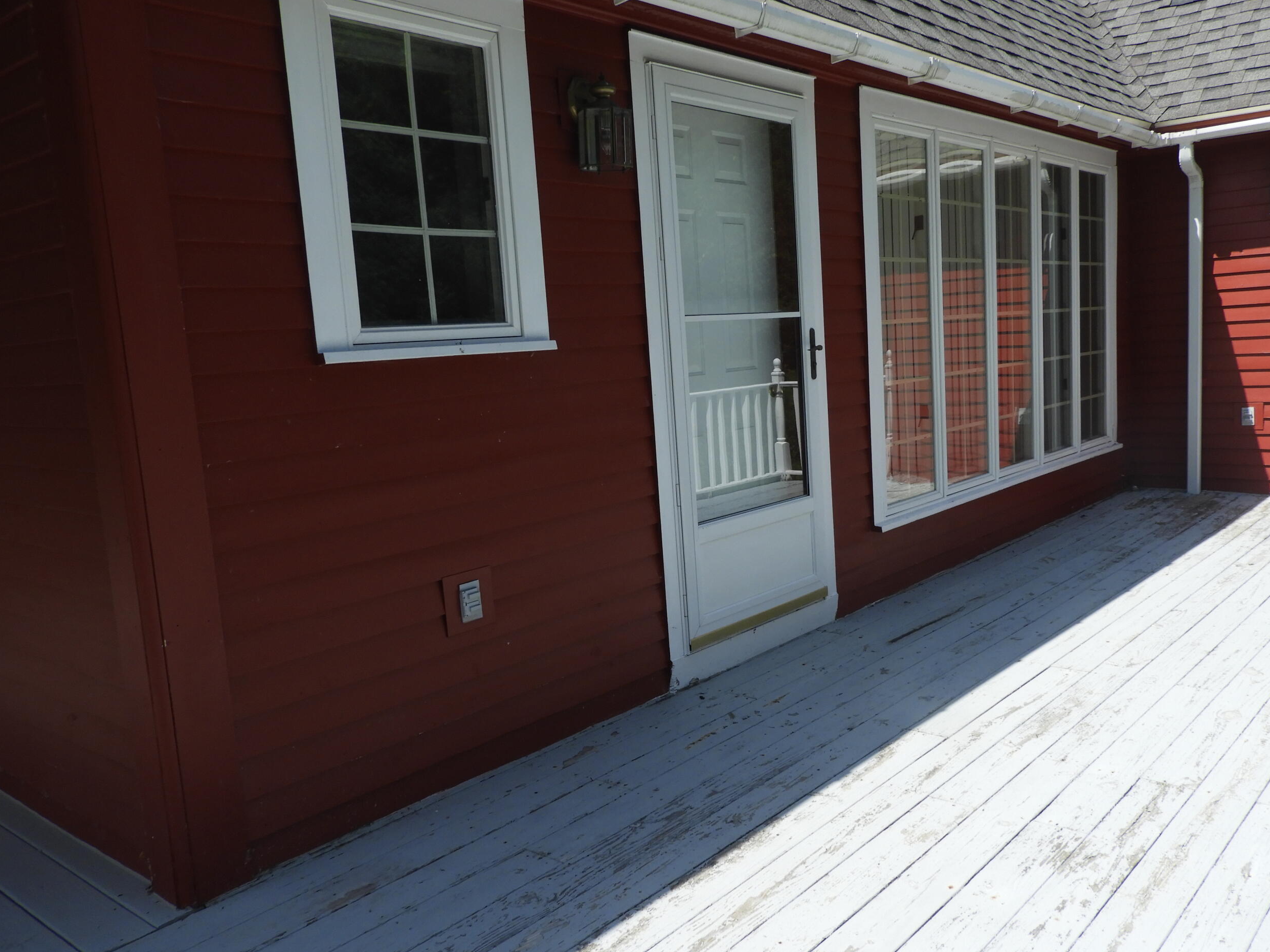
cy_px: 487
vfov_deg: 48.2
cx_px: 699
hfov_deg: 61.5
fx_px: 1064
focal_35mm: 29
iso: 100
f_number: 3.3
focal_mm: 4.3
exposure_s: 1/1000
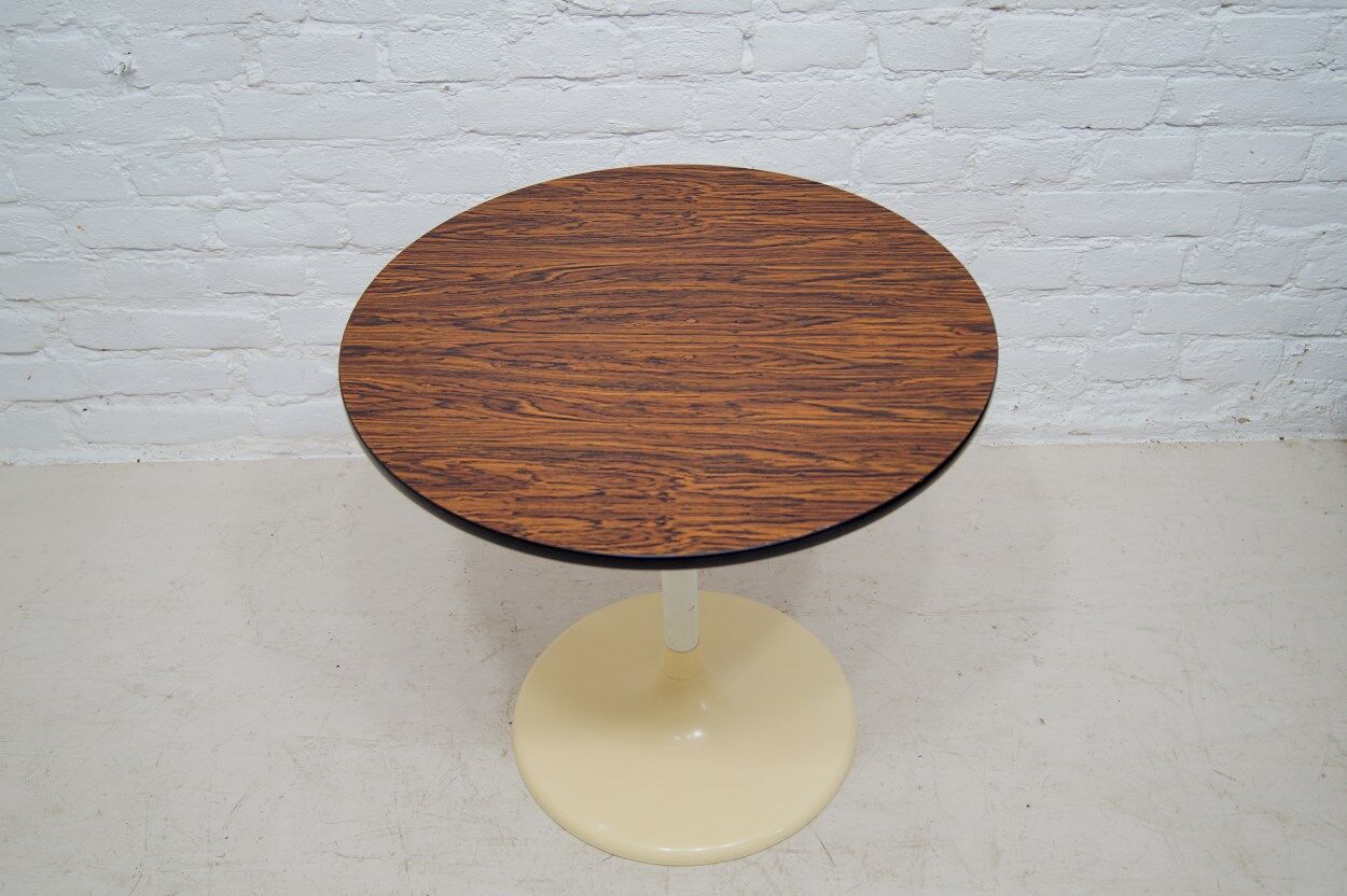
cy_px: 448
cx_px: 674
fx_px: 1458
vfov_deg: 34.2
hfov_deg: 49.6
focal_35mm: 39
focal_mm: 26
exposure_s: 1/25
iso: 200
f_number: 4
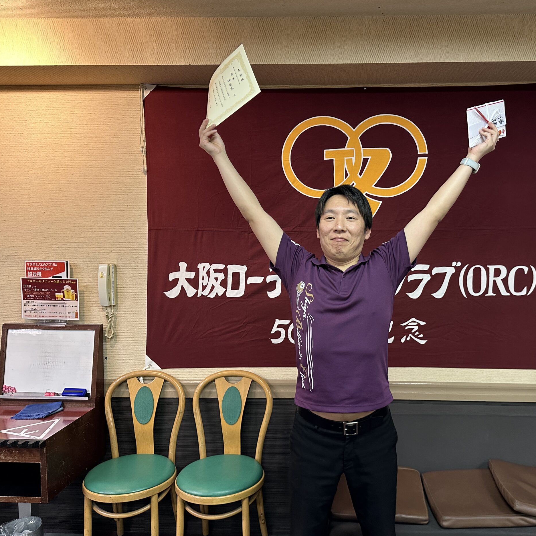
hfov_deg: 54.8
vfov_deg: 55.6
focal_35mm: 29
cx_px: 344
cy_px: 268
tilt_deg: -3.3
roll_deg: -0.3
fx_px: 508
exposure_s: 1/60
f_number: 1.78
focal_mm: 6.86
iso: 250
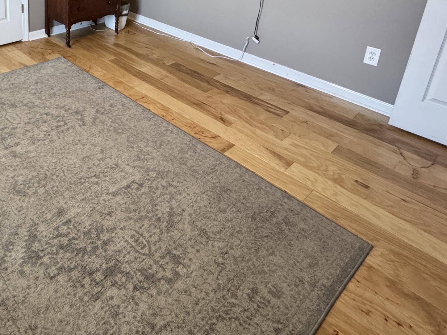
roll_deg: -1.6
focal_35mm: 29
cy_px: 13
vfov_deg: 42.7
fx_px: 374
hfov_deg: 56.2
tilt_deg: -19.2
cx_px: 75
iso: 320
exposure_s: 1/120
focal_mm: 2.22
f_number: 2.2
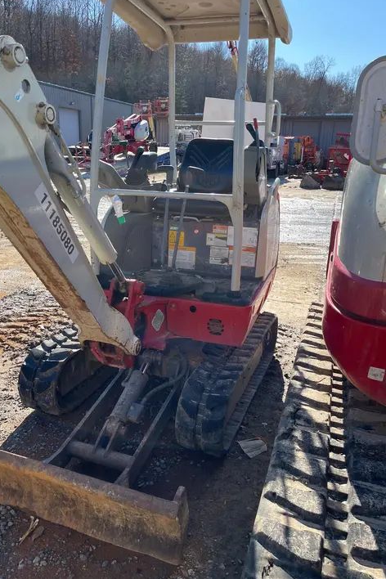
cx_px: 179
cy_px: 282
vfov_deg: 65.5
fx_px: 450
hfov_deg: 46.4
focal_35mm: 28
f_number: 1.6
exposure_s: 1/1186
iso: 50
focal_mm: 5.1
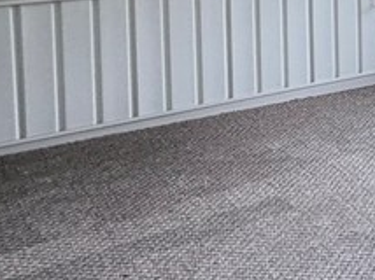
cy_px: -84
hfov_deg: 16.7
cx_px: 832
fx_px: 725
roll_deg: -1.8
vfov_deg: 20.1
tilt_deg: -6.1
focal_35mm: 67
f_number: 2.2
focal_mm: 2.22
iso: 64
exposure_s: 1/121
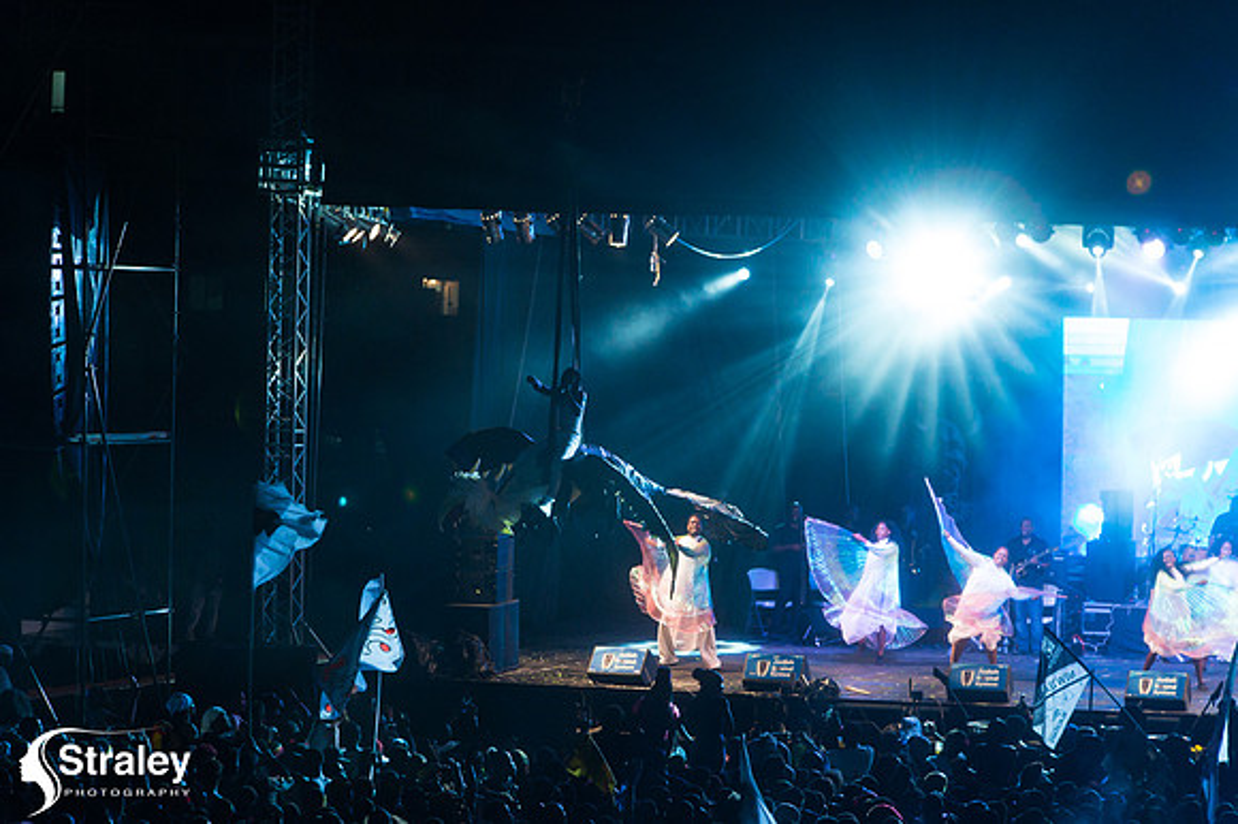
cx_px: 619
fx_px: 4640
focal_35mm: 135
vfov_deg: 10.1
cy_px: 412
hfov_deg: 15.2
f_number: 5.6
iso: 3200
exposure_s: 1/200
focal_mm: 135
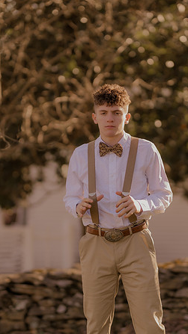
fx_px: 1189
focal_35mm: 134
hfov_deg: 9.0
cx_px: 112
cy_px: 167
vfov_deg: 16.0
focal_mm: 85
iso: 200
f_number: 1.4
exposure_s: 1/2500
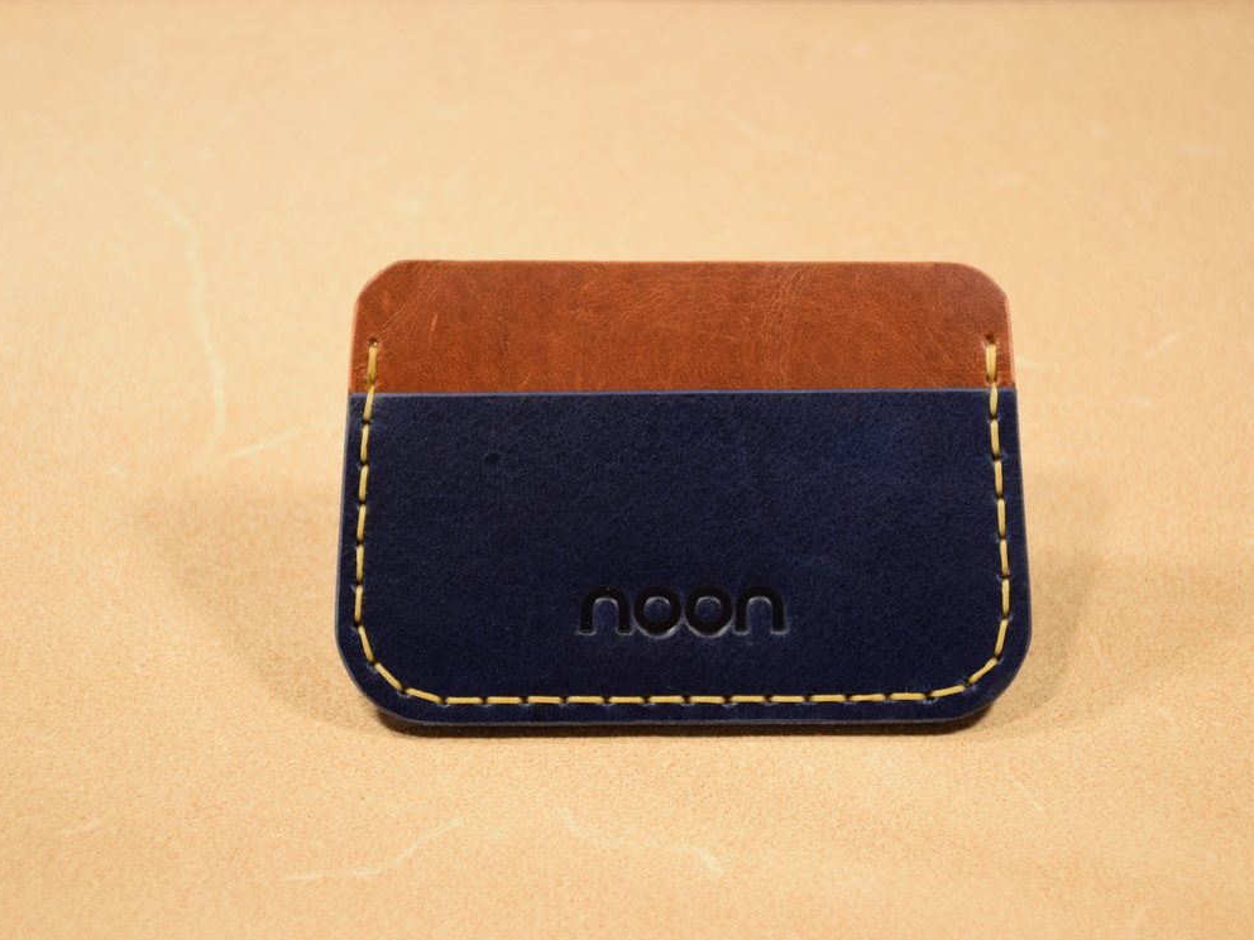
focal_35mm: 108
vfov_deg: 13.7
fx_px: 3912
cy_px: 473
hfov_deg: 18.2
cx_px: 653
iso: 400
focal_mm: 66
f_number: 6.3
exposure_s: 1/125
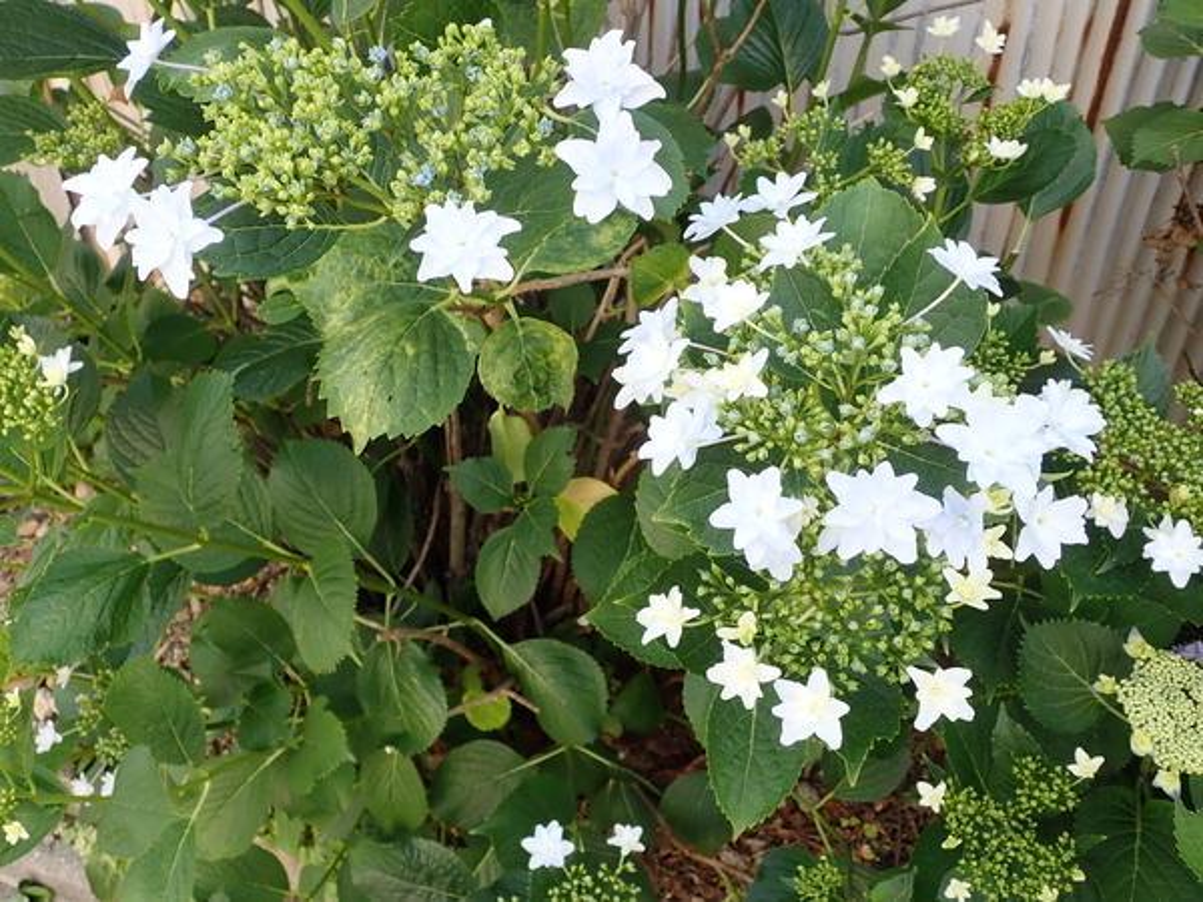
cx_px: 602
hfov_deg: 60.0
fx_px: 1043
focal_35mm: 30
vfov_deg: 46.8
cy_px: 451
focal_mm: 5.5
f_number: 3.2
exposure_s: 1/125
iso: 100
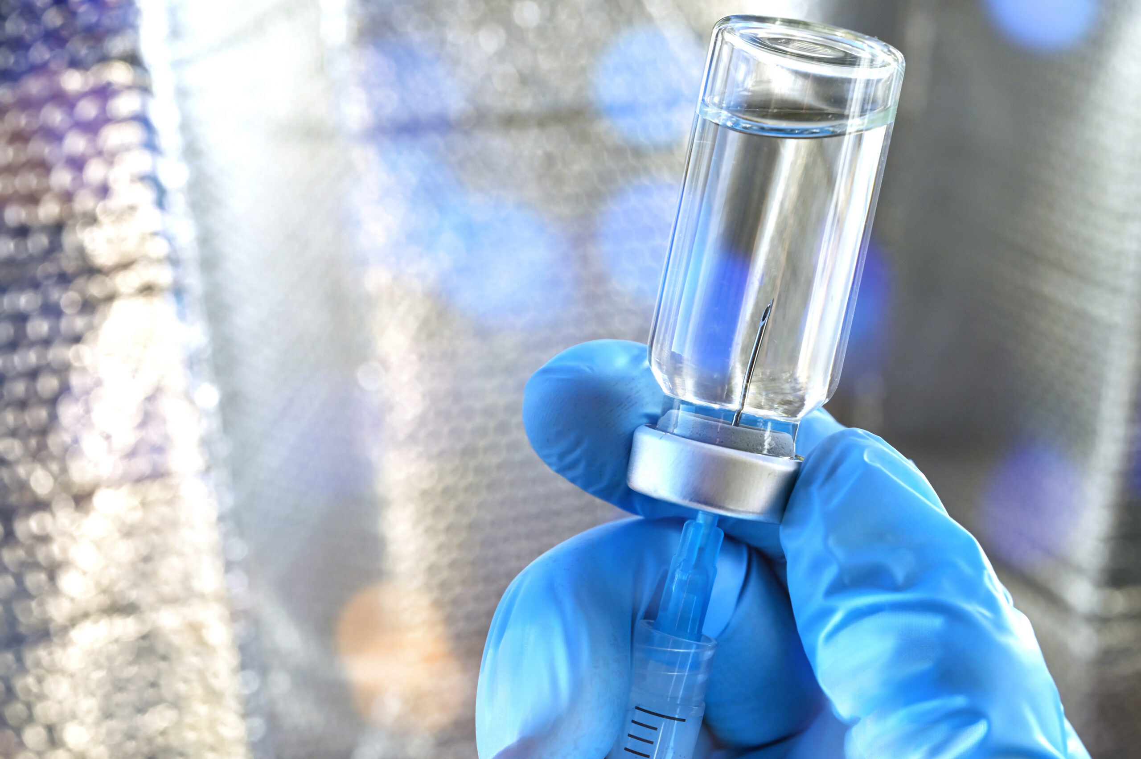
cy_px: 380
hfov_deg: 39.6
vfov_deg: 27.0
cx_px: 570
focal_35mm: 50
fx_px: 1584
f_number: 11
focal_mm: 50
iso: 250
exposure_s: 1/80
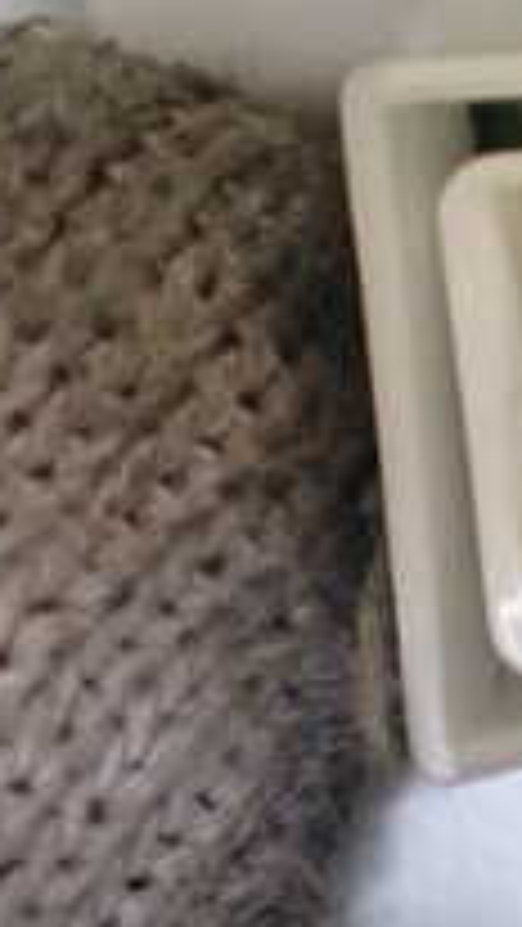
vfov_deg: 22.4
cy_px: 468
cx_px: 1004
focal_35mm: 95
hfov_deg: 11.6
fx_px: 2336
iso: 500
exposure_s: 1/125
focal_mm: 5.4
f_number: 2.3
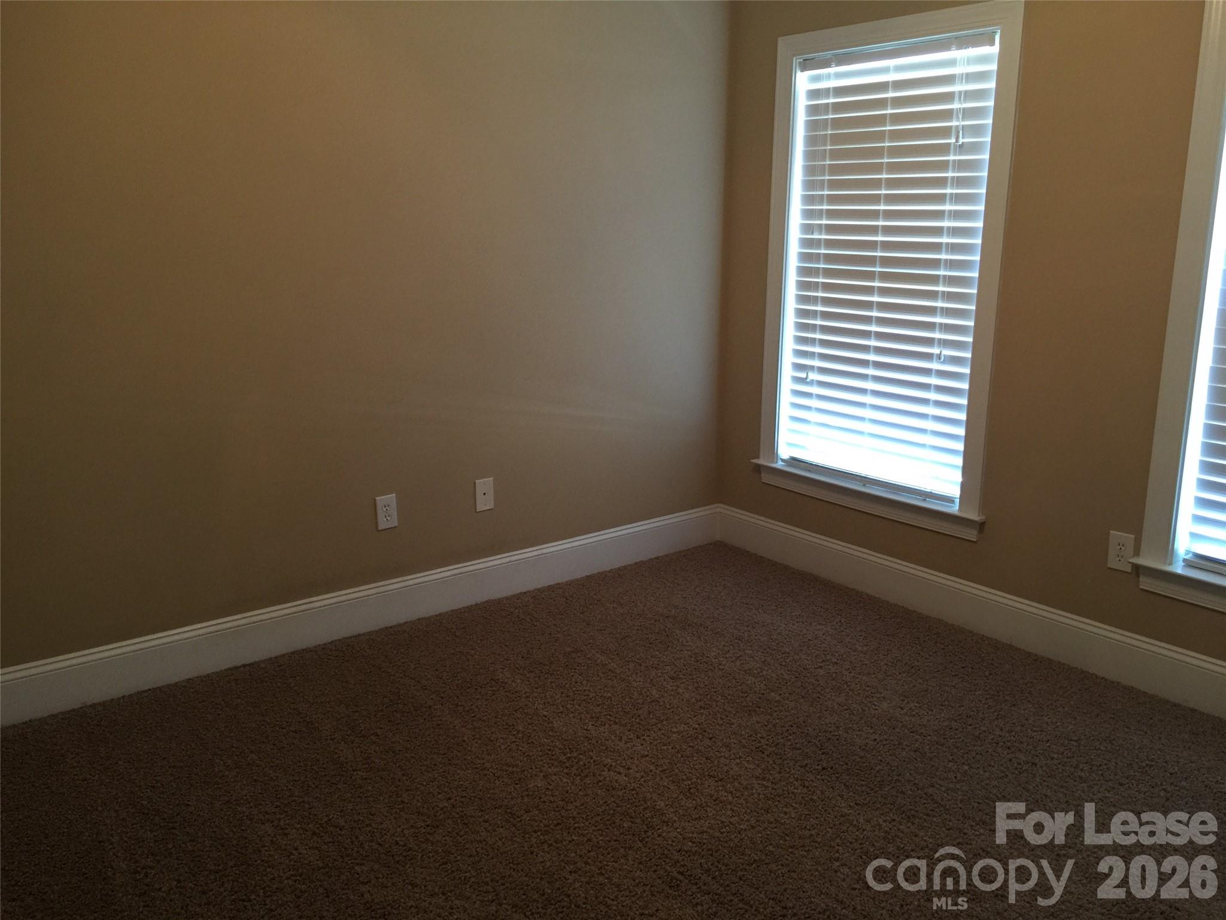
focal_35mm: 29
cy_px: 460
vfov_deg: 48.2
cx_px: 613
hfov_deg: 61.7
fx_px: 1027
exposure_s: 1/15
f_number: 2.2
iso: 64
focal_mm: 4.15
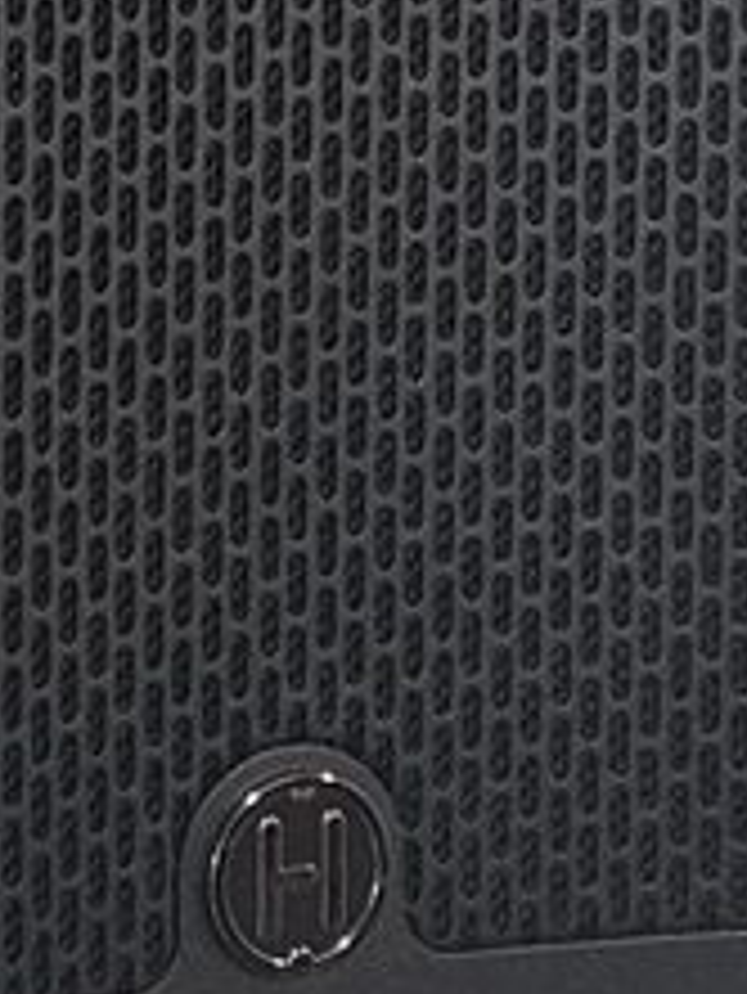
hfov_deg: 11.7
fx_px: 3593
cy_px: -288
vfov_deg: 15.1
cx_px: 0
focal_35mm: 125
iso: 500
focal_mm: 5.4
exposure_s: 1/30
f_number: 1.8
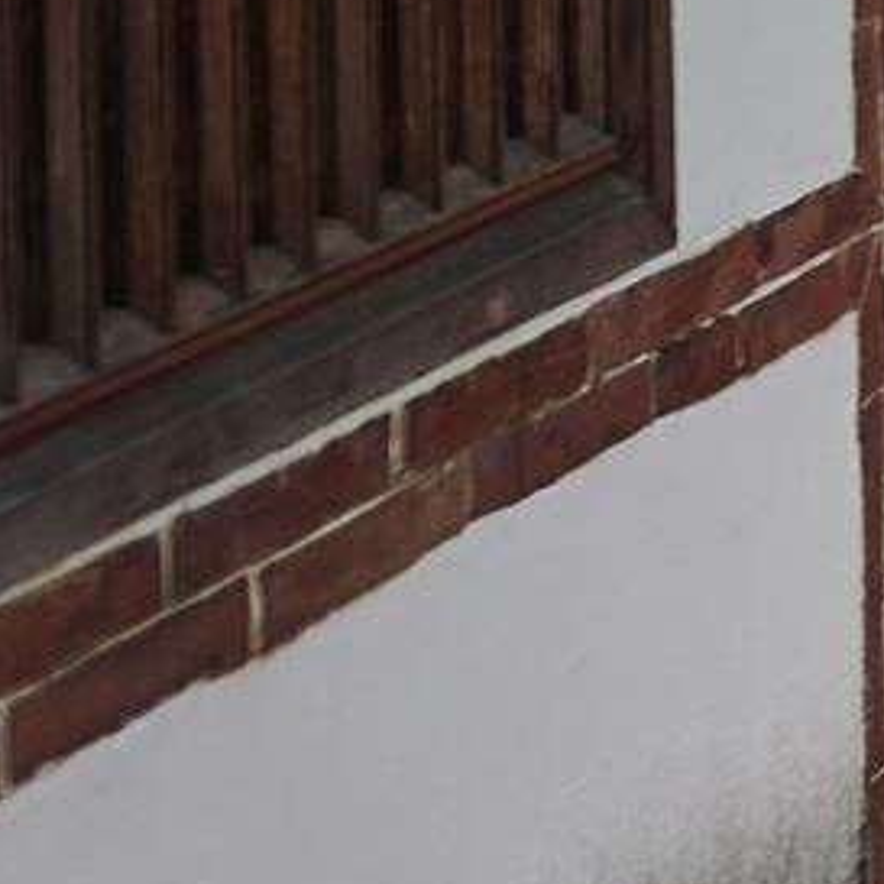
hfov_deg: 7.2
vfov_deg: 8.4
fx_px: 5750
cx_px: 3177
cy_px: -795
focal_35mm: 199
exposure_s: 1/500
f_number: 3.7
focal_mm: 32
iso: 100
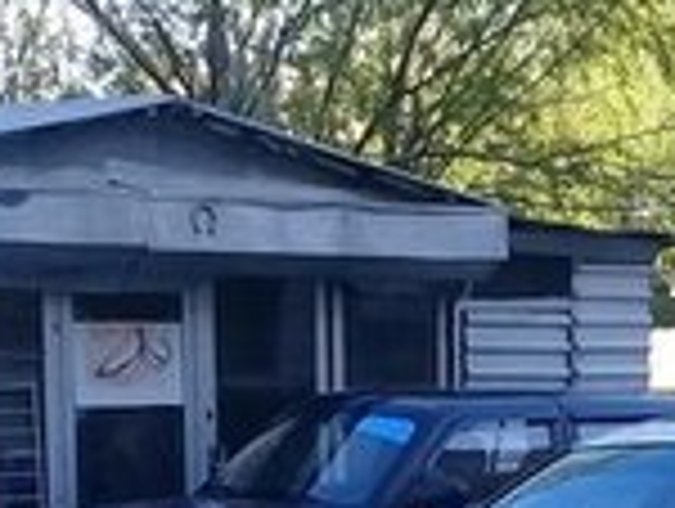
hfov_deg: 14.1
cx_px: 778
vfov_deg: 10.7
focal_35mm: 136
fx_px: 2656
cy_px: 668
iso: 50
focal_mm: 3.3
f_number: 2.2
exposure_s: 1/236
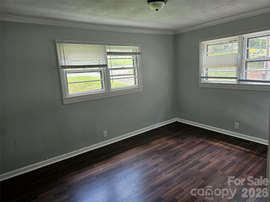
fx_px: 179
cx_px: 135
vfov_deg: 58.9
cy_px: 101
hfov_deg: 73.9
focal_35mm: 23
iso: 200
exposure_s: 1/100
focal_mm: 6.3
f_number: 1.7
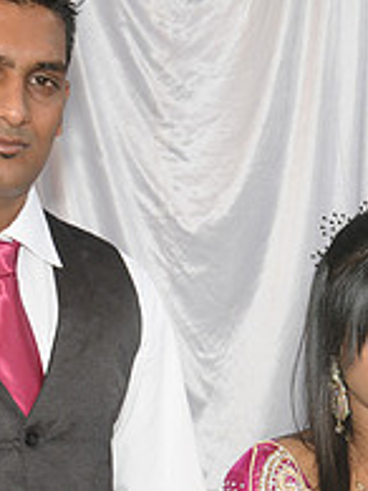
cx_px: 381
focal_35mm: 180
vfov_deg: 11.0
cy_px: 384
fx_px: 2554
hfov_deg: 8.2
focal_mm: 42
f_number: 8
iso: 200
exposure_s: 1/125
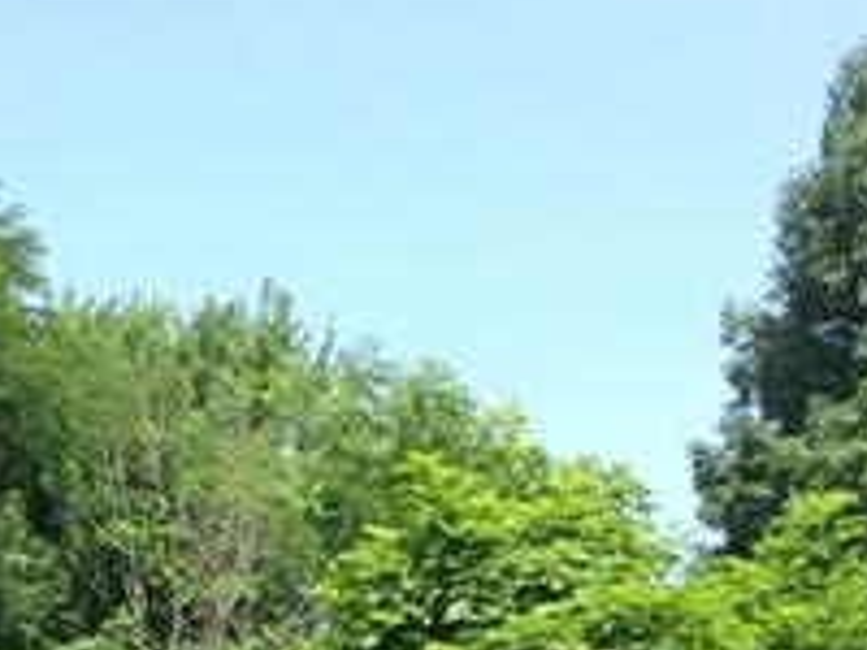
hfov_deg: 12.4
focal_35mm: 159
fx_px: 3982
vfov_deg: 8.7
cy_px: 1387
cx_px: 199
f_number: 2.4
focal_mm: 3.3
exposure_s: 1/494
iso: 25
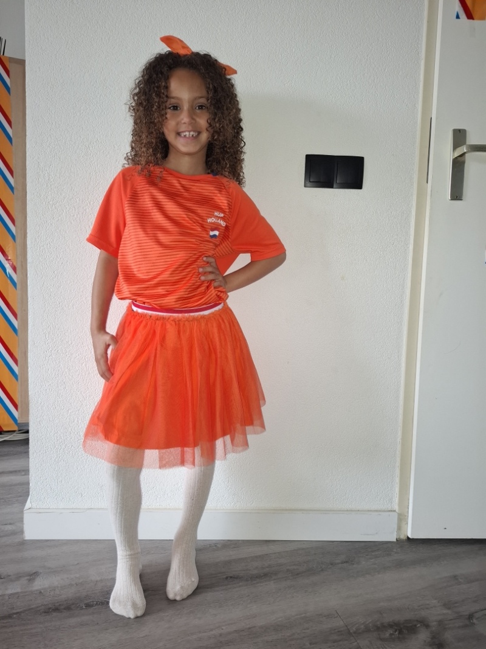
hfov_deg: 58.9
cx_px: 243
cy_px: 324
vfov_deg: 73.9
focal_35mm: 23
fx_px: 431
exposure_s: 1/60
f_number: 1.8
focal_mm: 5.54
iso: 320
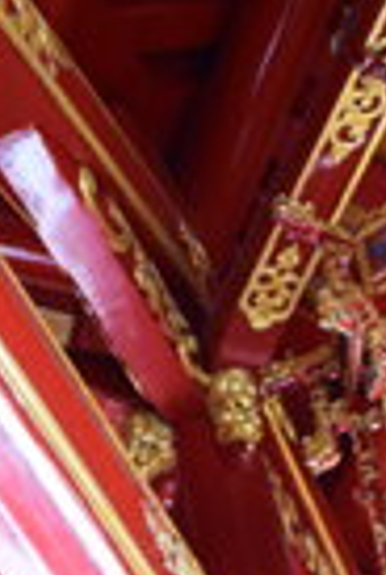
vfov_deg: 15.1
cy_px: 684
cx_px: 164
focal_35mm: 131
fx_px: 2096
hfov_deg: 10.5
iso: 1000
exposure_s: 1/15
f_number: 6.3
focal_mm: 20
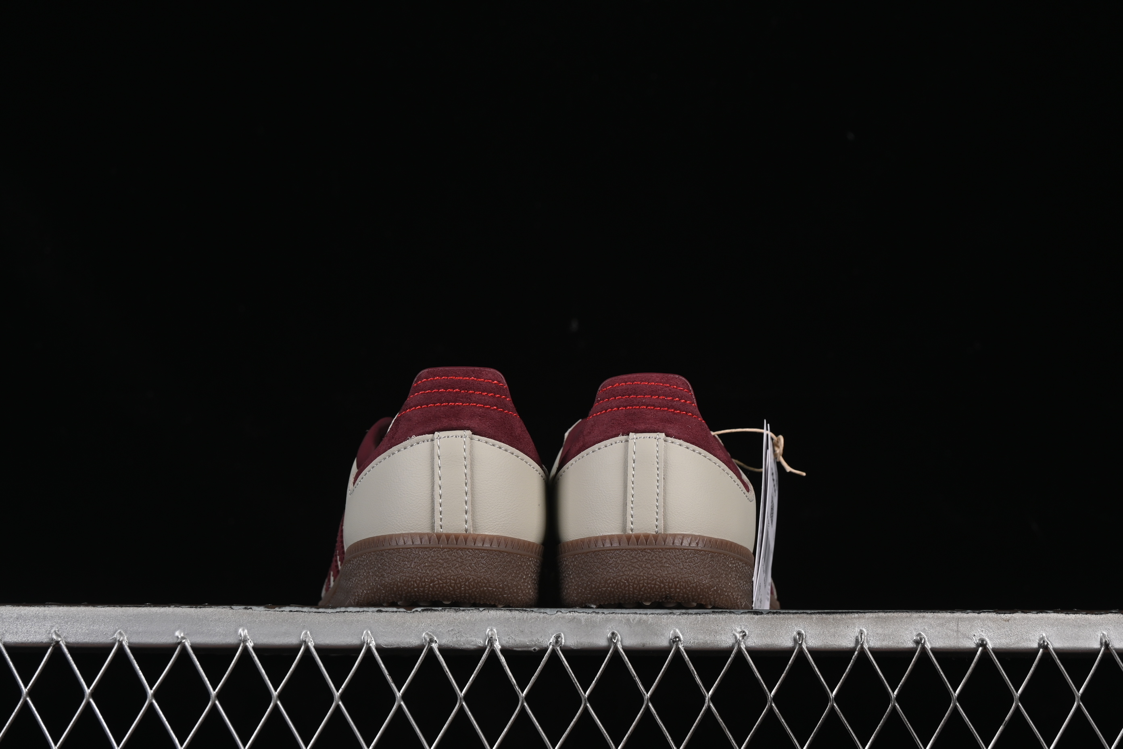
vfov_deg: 18.2
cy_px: 374
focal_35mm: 75
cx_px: 562
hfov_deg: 27.0
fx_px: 2339
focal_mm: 50
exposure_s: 1/80
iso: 160
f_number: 8
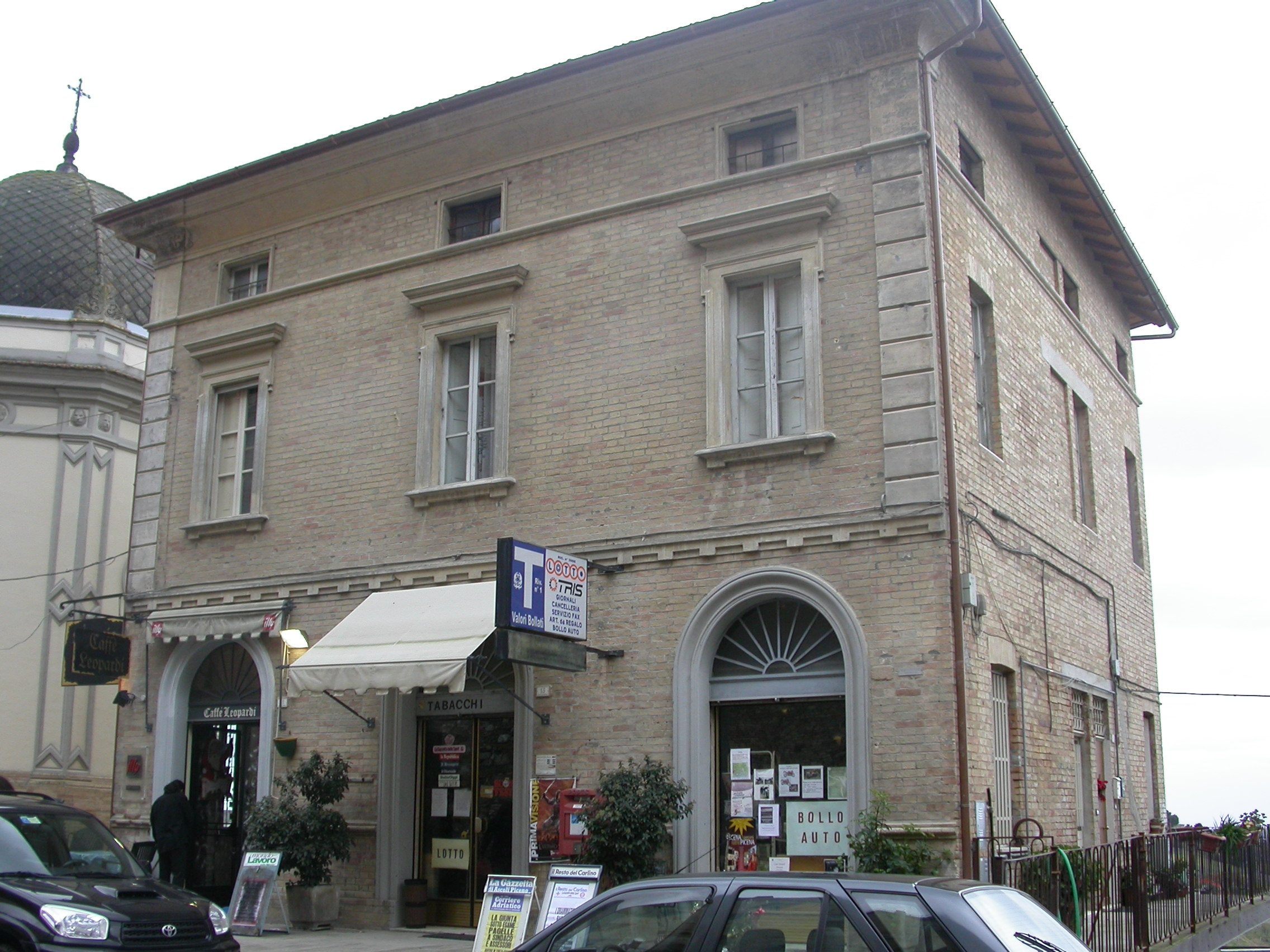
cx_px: 635
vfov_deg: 37.7
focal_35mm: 38
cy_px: 476
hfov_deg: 49.0
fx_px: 1394
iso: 100
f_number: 3
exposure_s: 1/57.1
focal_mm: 7.85
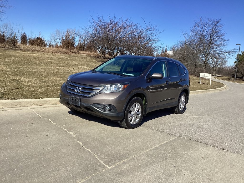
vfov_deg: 45.4
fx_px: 219
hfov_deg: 58.4
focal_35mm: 31
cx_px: 122
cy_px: 92
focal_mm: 3.3
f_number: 2.4
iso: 25
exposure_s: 1/1481
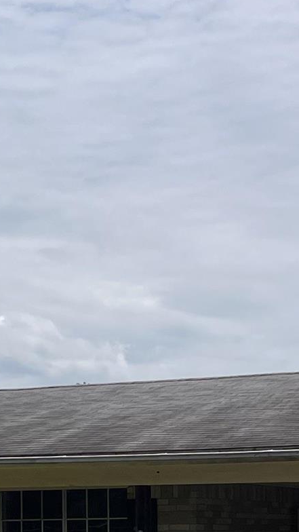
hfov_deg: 10.9
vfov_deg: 18.9
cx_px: 153
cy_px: 502
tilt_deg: +0.8
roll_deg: +0.0
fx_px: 1565
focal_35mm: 111
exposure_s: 1/9434
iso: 50
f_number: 1.5
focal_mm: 5.7
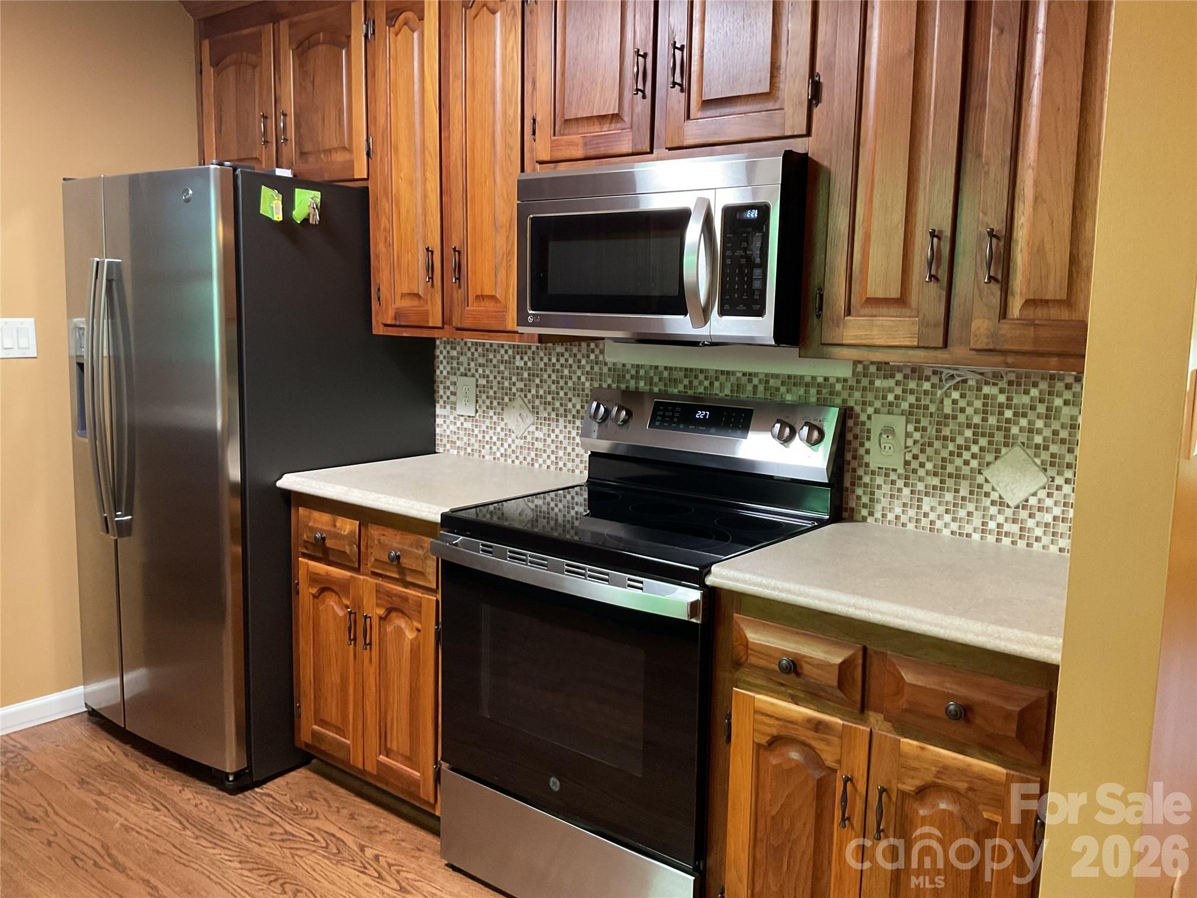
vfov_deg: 48.2
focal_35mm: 29
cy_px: 449
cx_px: 598
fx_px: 1003
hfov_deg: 61.7
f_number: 1.8
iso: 250
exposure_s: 1/40
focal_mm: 3
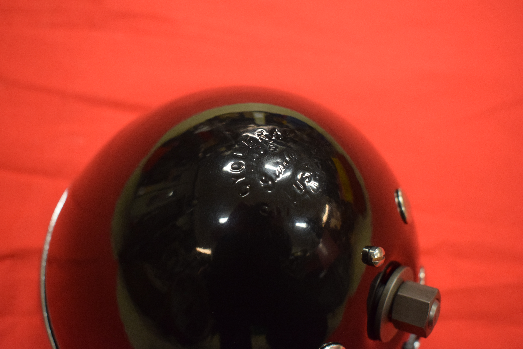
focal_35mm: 40
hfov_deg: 47.9
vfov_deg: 33.0
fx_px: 588
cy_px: 174
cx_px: 262
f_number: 5.6
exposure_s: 1/40
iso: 2000
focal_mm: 27
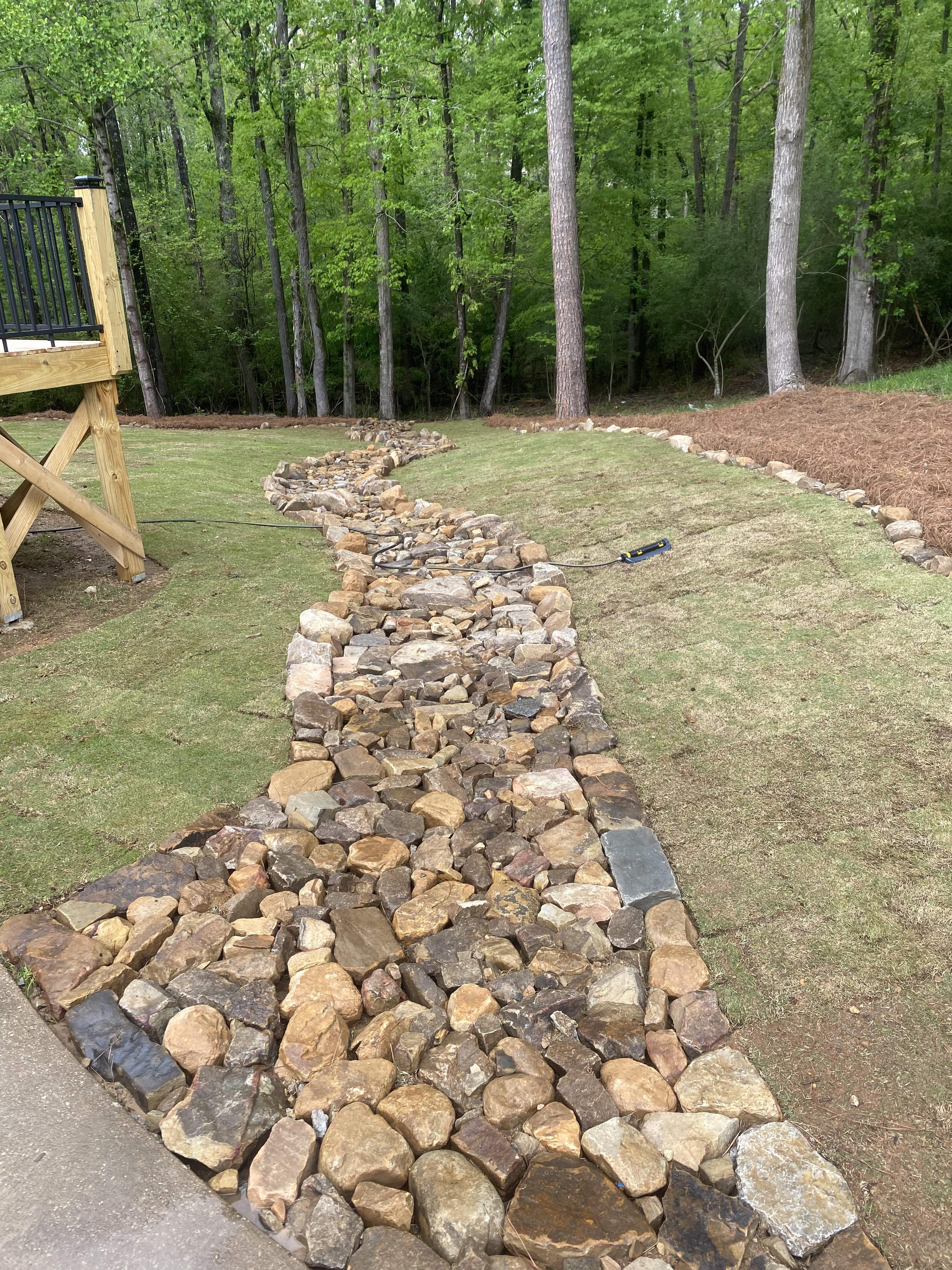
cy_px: 635
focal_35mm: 26
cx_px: 476
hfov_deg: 53.1
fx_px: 953
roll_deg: +1.2
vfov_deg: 67.3
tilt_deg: -20.3
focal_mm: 4.25
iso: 32
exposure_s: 1/626
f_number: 1.8
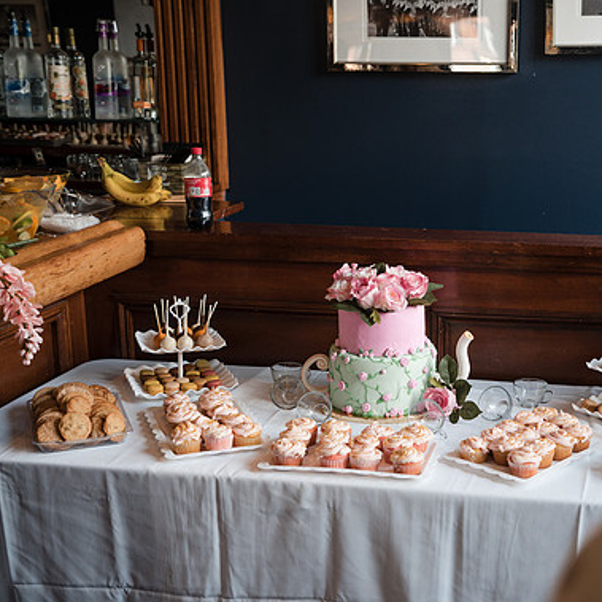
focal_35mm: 52
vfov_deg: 32.8
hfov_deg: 32.3
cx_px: 442
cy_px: 306
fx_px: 1023
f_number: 4
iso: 800
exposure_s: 1/250
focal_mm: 40
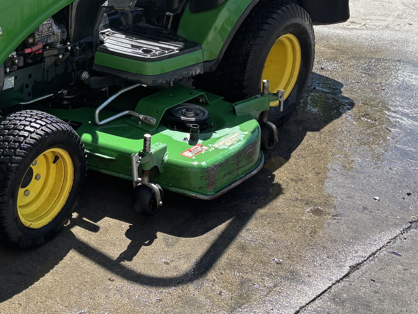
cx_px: -13
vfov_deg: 21.7
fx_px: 785
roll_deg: +0.2
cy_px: -11
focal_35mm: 65
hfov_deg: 27.8
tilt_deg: -14.6
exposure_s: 1/1248
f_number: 1.6
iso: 50
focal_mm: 5.96
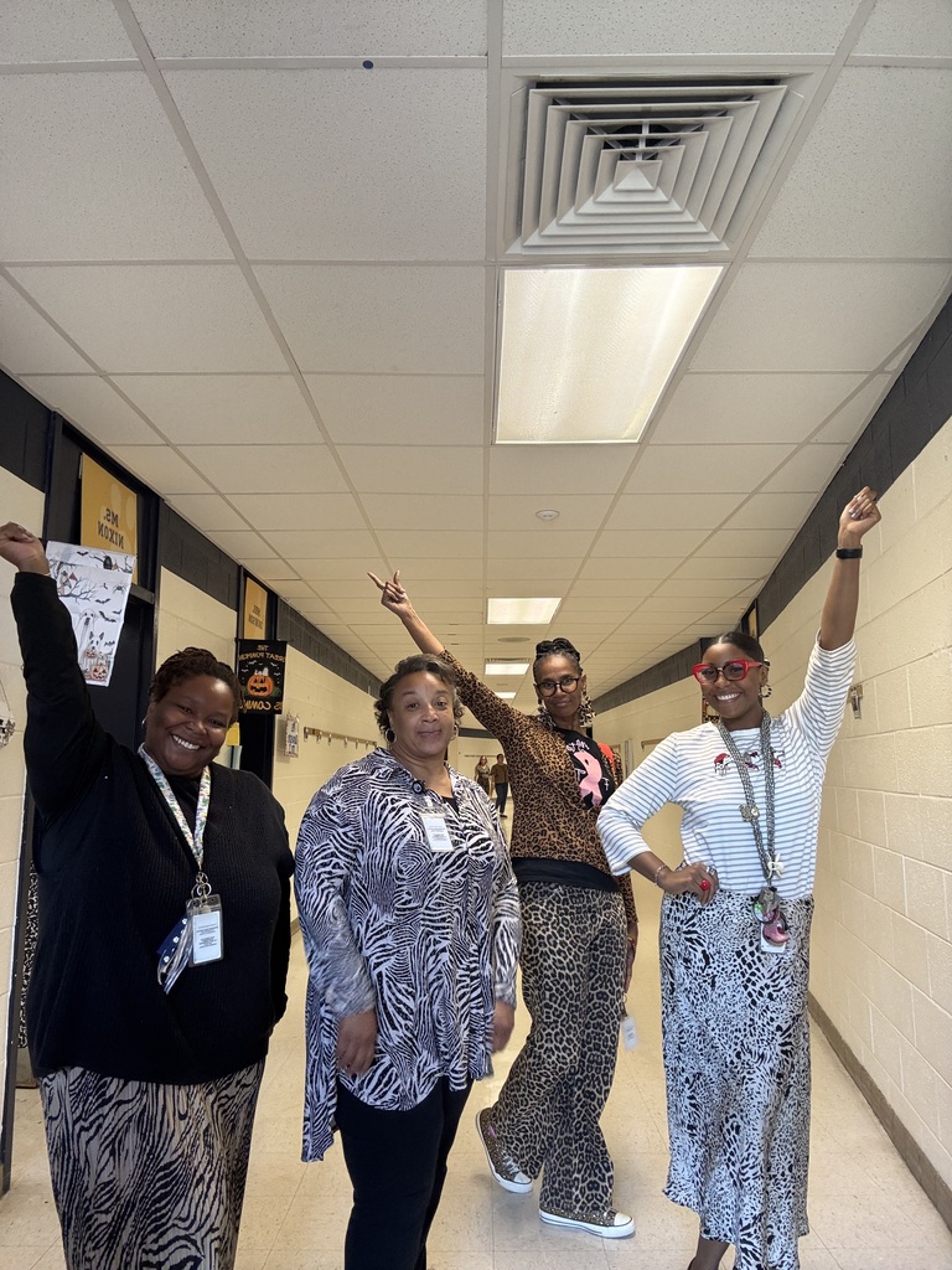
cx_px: 476
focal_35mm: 23
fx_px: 843
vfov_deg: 73.9
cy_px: 635
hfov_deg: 58.9
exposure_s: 1/60
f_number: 1.9
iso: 125
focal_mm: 2.69
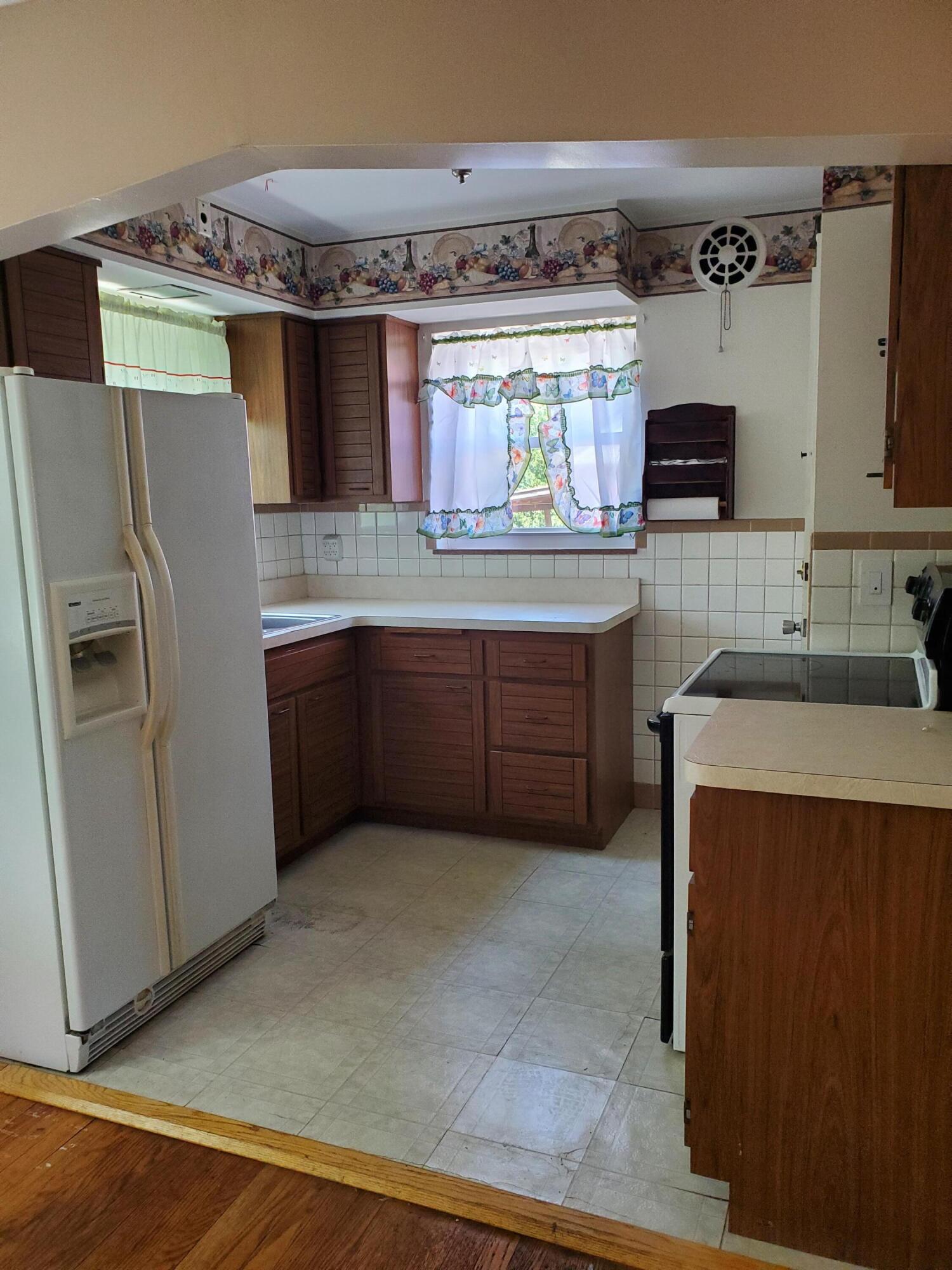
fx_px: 953
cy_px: 635
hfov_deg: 53.1
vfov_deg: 67.3
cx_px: 476
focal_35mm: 26
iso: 320
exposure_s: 1/100
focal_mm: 4.3
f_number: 2.4
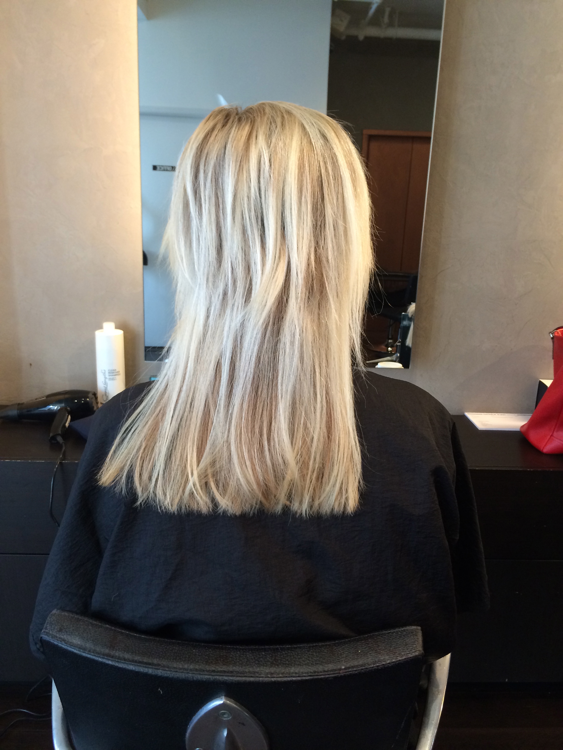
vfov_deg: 60.0
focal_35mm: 30
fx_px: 651
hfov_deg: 46.8
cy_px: 375
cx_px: 282
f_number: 2.2
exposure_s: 1/30
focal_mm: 4.12
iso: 64
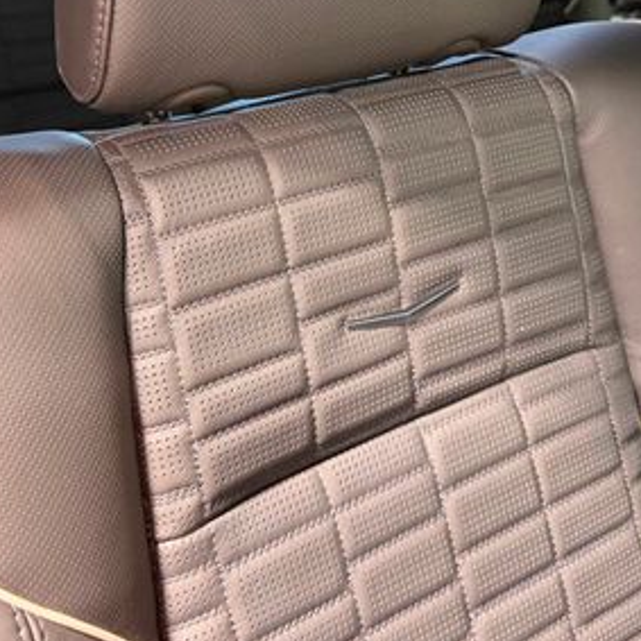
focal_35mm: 48
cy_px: 113
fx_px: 1006
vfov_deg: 34.1
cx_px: 337
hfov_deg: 35.3
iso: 800
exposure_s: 1/40
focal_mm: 6.76
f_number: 1.78
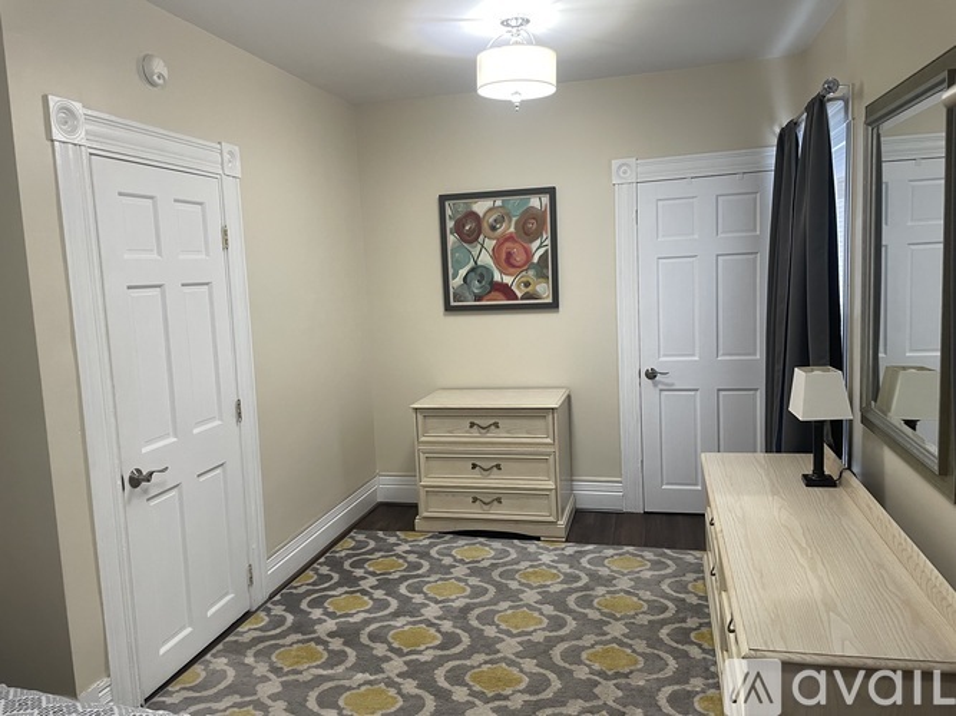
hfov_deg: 67.3
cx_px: 478
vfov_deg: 53.0
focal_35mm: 26
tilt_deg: -7.1
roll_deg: +3.1
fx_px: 718
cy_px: 358
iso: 125
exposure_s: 1/60
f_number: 1.6
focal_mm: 4.2
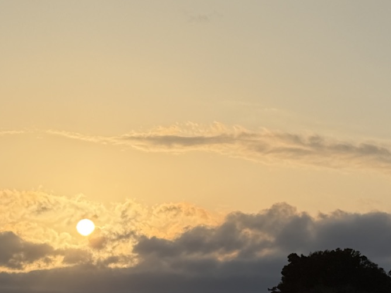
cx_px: 421
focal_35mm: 138
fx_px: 1559
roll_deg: -0.9
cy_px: 251
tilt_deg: +4.6
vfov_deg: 10.7
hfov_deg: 14.0
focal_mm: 6.76
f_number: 1.78
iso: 64
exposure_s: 1/11364
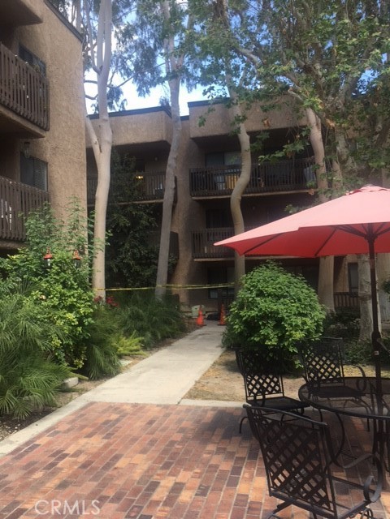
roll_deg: +3.2
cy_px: 260
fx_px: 436
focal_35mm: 29
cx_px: 195
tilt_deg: +4.0
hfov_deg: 48.2
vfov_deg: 61.7
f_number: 2.2
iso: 25
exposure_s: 1/283
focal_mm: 4.15
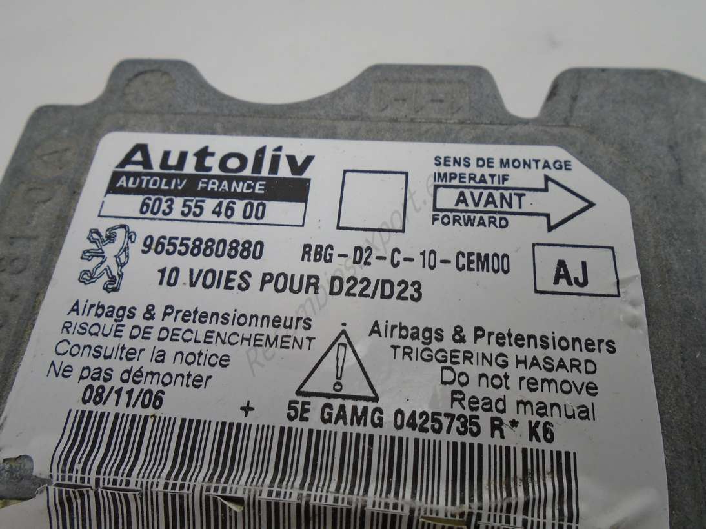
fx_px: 530
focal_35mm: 26
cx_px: 353
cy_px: 264
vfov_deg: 53.0
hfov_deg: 67.3
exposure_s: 1/125
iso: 100
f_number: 3.2
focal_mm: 4.6
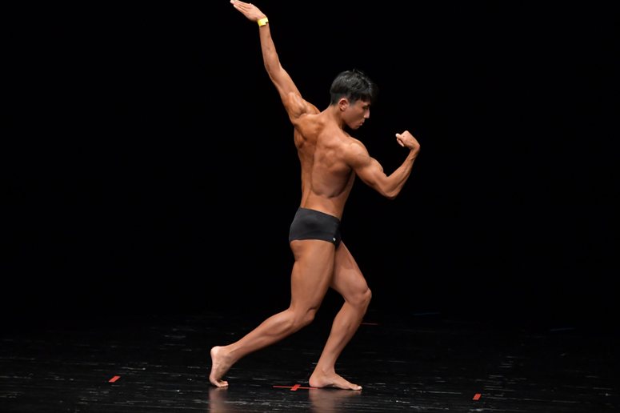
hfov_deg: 7.2
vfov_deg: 4.8
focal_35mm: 285
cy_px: 206
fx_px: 4906
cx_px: 310
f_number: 5.6
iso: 3200
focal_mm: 190
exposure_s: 1/400
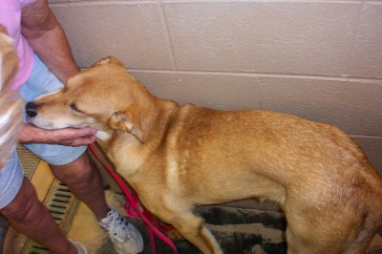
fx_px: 371
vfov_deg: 37.8
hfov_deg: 54.5
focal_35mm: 35
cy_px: 127
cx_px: 191
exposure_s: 1/30
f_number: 2.8
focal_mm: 7.5
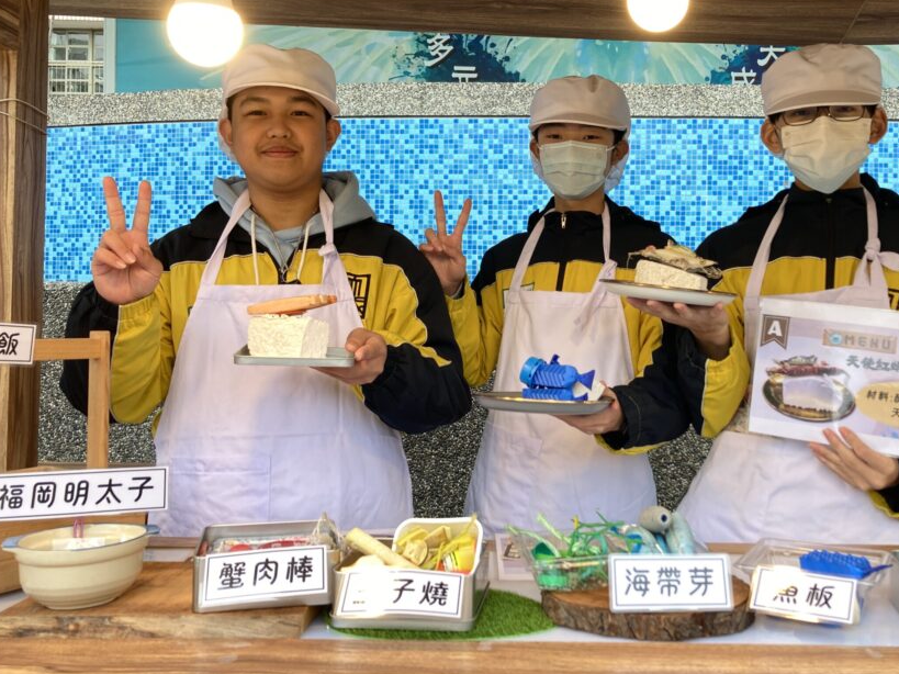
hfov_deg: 52.4
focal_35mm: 35
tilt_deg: +0.8
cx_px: 529
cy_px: 291
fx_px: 909
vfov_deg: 40.6
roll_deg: -1.1
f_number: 1.8
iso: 32
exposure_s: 1/120
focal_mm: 3.99
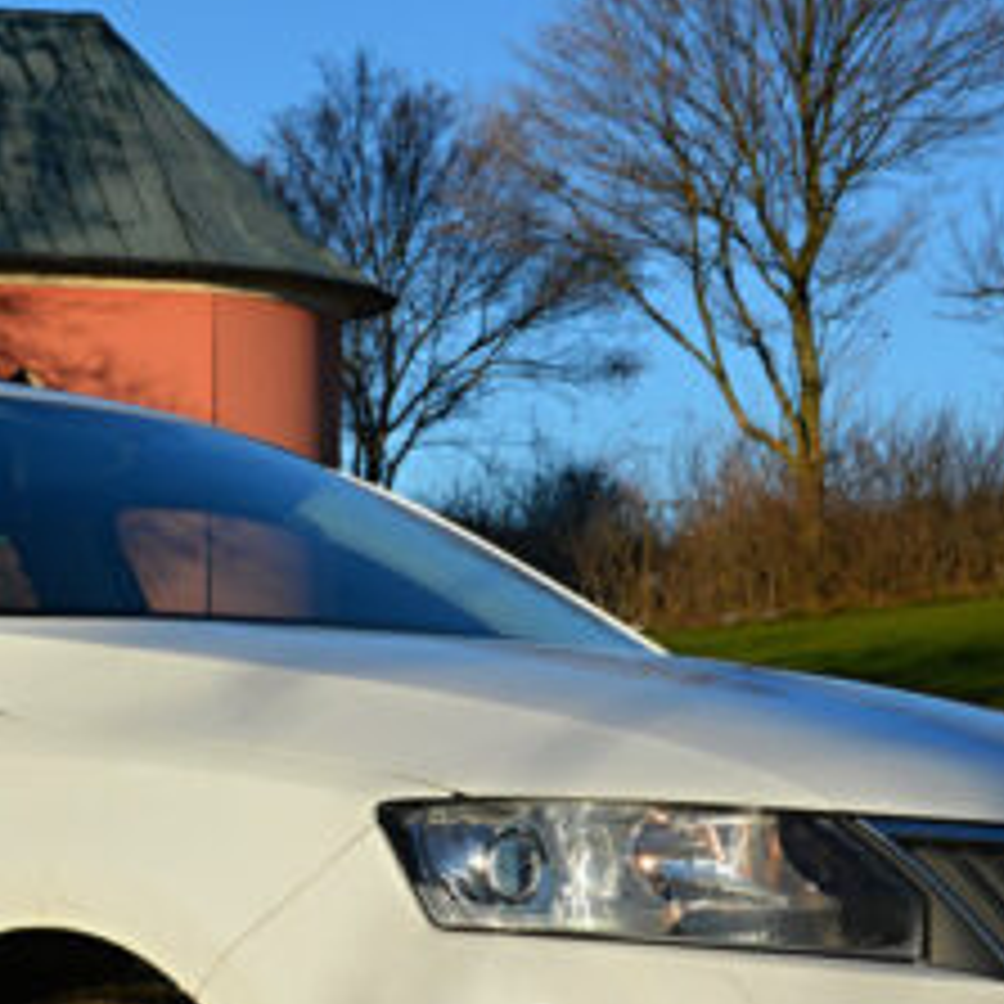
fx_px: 3741
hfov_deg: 15.1
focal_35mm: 114
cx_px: 32
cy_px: 786
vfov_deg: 15.2
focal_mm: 26
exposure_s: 1/320
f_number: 9
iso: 100
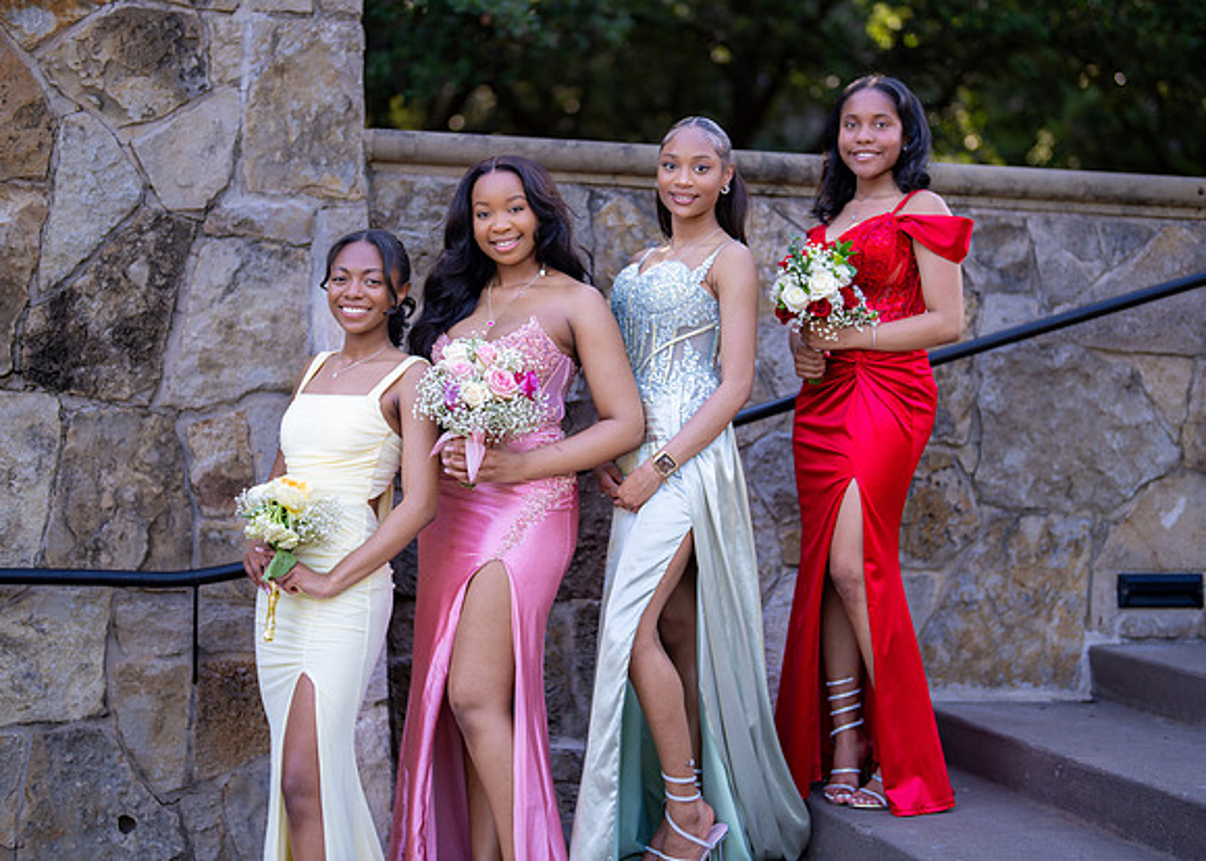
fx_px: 2052
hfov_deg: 32.8
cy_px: 390
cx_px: 628
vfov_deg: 23.7
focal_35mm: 60
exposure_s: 1/1600
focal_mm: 50
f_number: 1.2
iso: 200
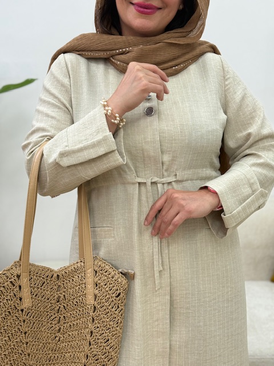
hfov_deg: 30.3
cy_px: 183
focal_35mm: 48
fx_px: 507
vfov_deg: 39.7
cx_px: 137
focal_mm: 6.76
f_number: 1.78
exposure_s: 1/523
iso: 64
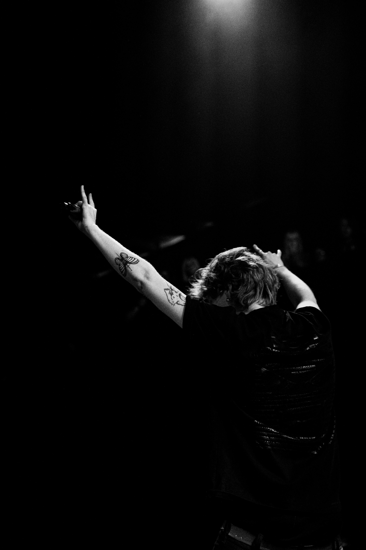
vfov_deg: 31.4
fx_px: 976
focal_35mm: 64
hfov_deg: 21.2
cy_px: 275
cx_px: 183
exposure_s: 1/500
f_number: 3.5
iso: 2000
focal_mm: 64
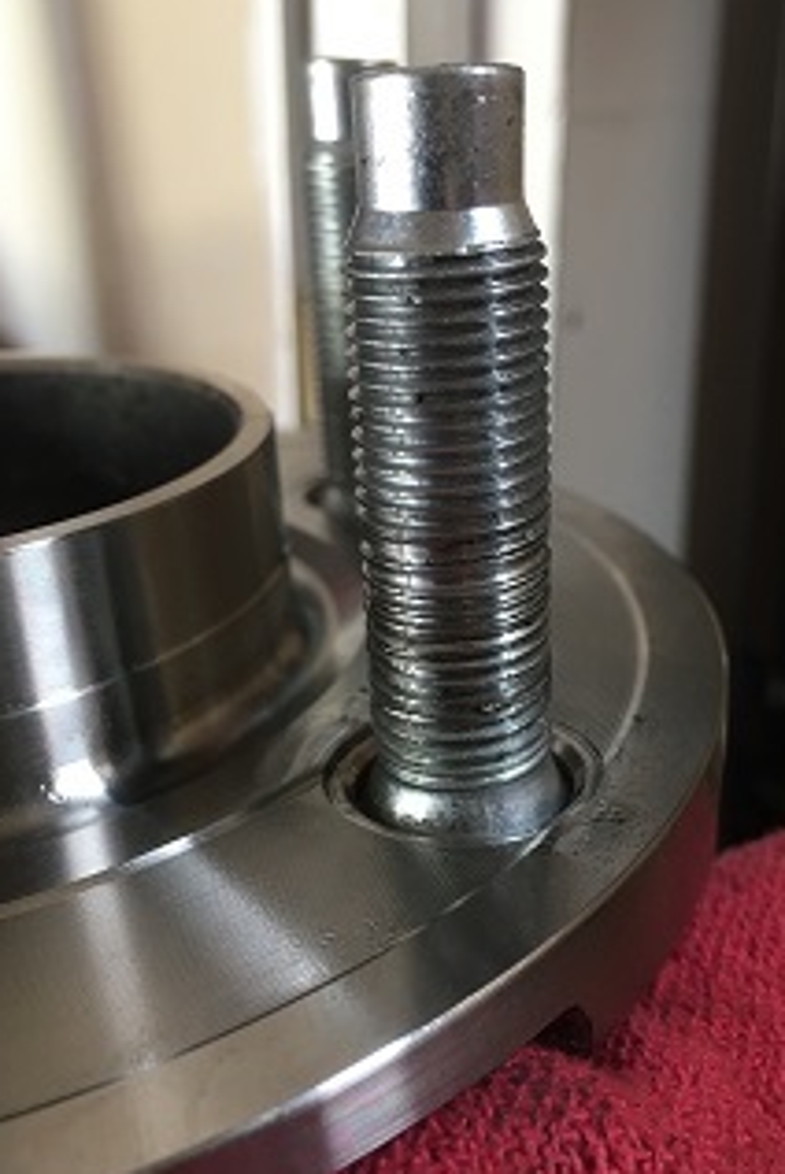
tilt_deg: -23.9
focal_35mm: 38
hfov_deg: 35.0
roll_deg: -2.3
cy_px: 656
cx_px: 478
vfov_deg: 50.5
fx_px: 1240
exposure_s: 1/30
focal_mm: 4.15
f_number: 2.2
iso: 100
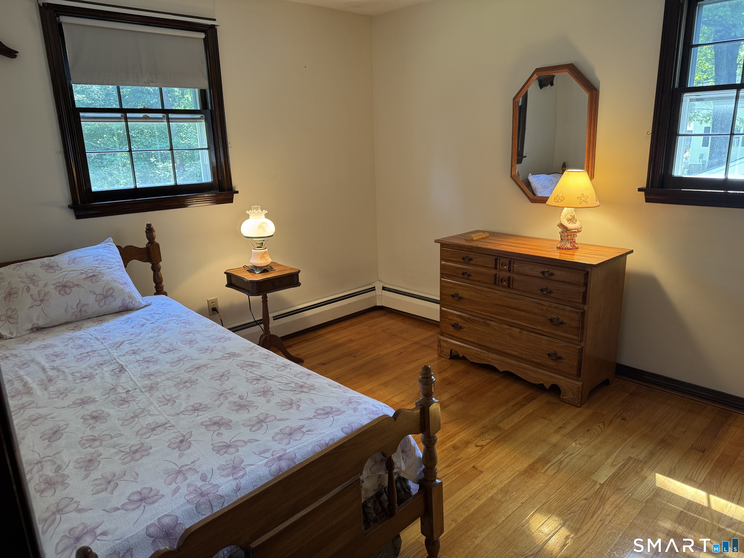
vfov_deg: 56.8
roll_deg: +1.2
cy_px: 279
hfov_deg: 71.6
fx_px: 516
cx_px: 372
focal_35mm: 24
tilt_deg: -16.0
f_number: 1.78
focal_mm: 6.76
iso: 125
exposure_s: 1/60
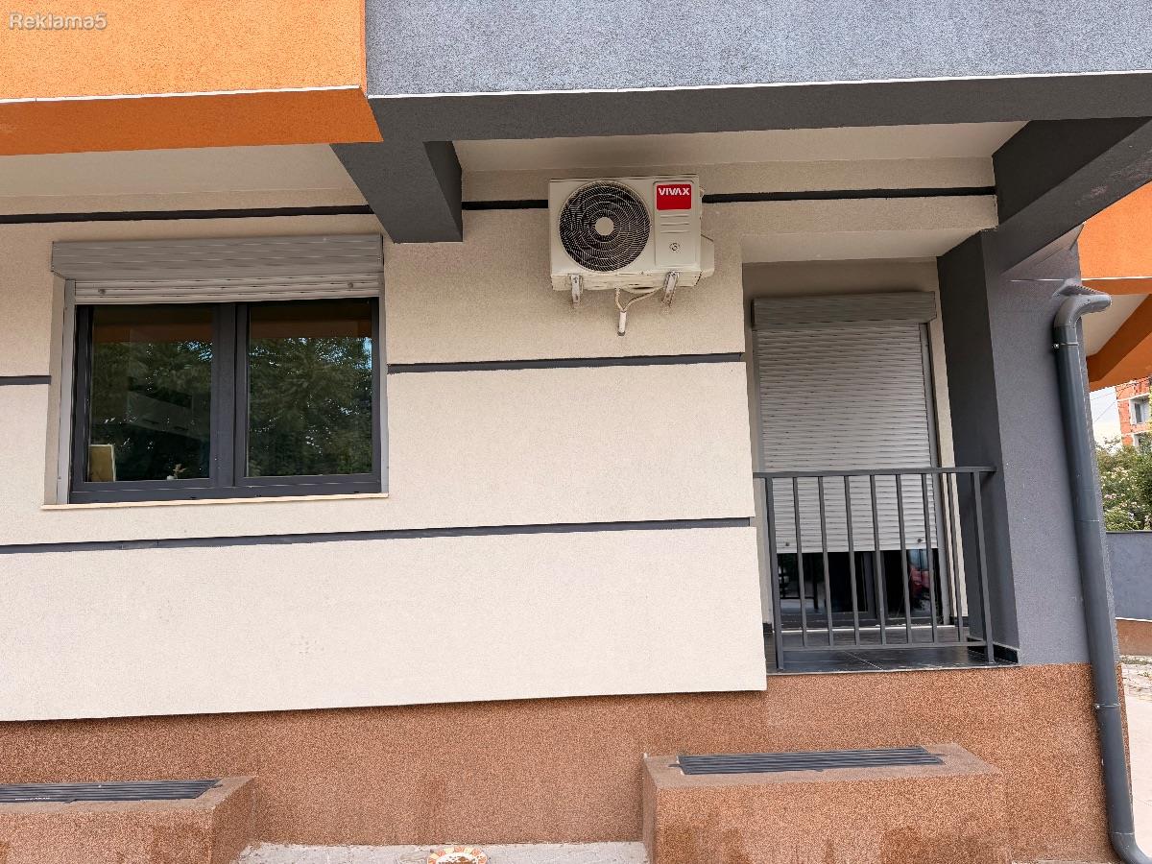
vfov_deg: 56.8
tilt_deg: +6.4
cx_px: 576
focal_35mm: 24
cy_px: 432
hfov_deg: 71.6
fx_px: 799
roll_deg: +1.4
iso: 64
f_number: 1.78
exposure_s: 1/284
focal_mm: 6.76
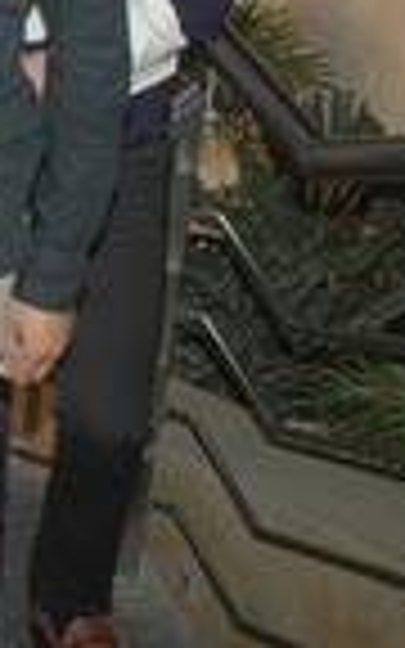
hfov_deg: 7.3
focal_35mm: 159
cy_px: 34
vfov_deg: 13.0
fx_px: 2810
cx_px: -842
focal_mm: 25
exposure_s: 1/60
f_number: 4.5
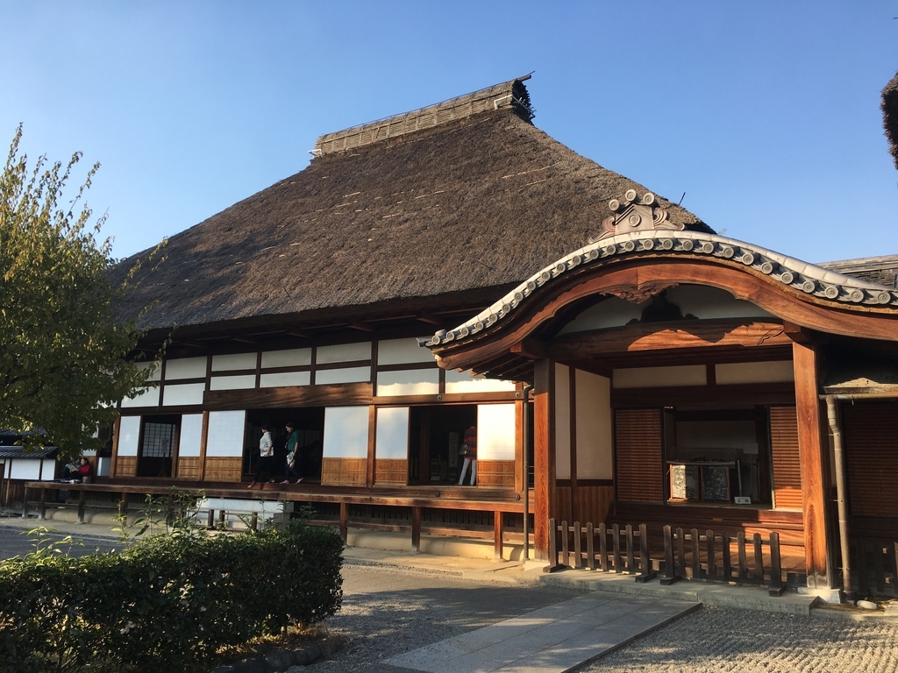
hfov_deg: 61.7
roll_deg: -1.0
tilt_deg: +9.4
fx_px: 752
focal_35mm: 29
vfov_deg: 48.2
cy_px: 336
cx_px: 449
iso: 25
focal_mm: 4.15
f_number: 2.2
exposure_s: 1/827
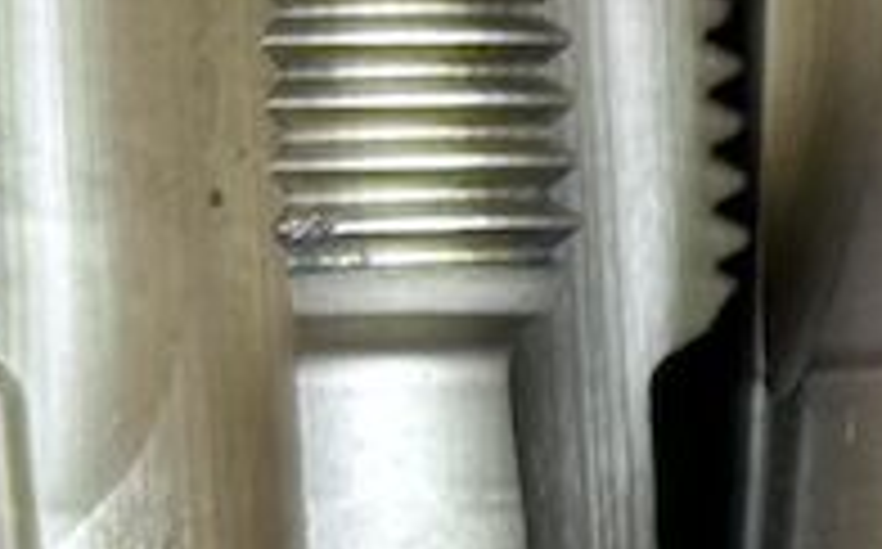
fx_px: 5402
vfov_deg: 5.8
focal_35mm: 225
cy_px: 711
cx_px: 2272
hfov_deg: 8.4
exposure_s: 1/121
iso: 64
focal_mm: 5.7
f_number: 1.5
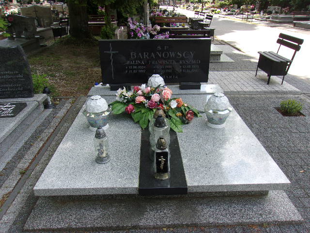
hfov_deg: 65.3
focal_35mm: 27
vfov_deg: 51.4
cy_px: 116
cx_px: 155
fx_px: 242
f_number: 3
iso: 80
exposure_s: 1/280
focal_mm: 4.9
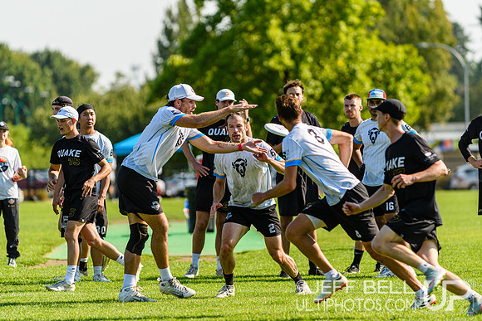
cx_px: 241
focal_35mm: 300
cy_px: 160
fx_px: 4017
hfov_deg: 6.9
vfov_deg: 4.6
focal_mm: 200
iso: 100
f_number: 3.2
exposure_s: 1/1000
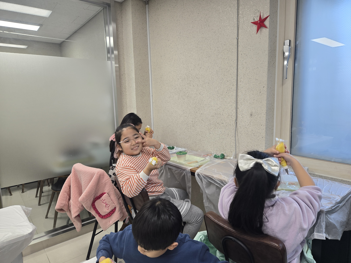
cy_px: 132
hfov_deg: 73.9
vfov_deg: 58.9
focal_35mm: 23
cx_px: 176
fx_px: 233
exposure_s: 1/120
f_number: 1.8
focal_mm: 5.4
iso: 80
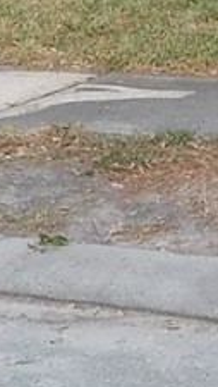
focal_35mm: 228
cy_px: -141
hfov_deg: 5.3
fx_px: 2337
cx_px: 165
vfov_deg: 9.3
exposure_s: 1/30
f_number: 3
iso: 180
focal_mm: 4
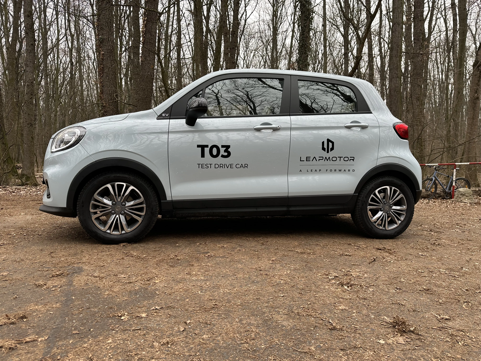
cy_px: 180
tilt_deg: -3.4
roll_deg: -1.6
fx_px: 333
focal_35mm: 24
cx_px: 240
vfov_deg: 56.8
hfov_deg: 71.6
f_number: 1.78
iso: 64
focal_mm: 6.86
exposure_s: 1/127
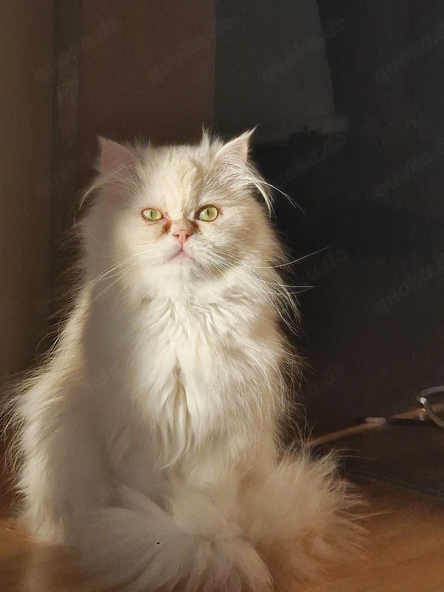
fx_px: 1180
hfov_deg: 21.3
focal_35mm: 69
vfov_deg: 28.2
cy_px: 296
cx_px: 222
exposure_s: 1/286
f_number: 2.4
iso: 50
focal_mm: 7.9
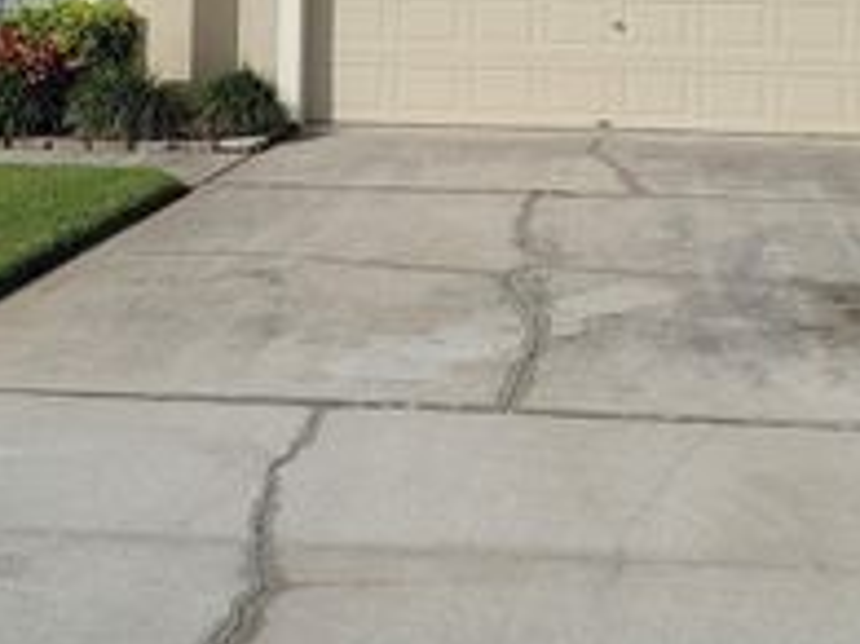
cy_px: -135
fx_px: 1589
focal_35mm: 64
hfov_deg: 30.3
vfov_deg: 21.3
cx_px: 454
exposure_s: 1/1695
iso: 20
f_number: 1.8
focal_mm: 7
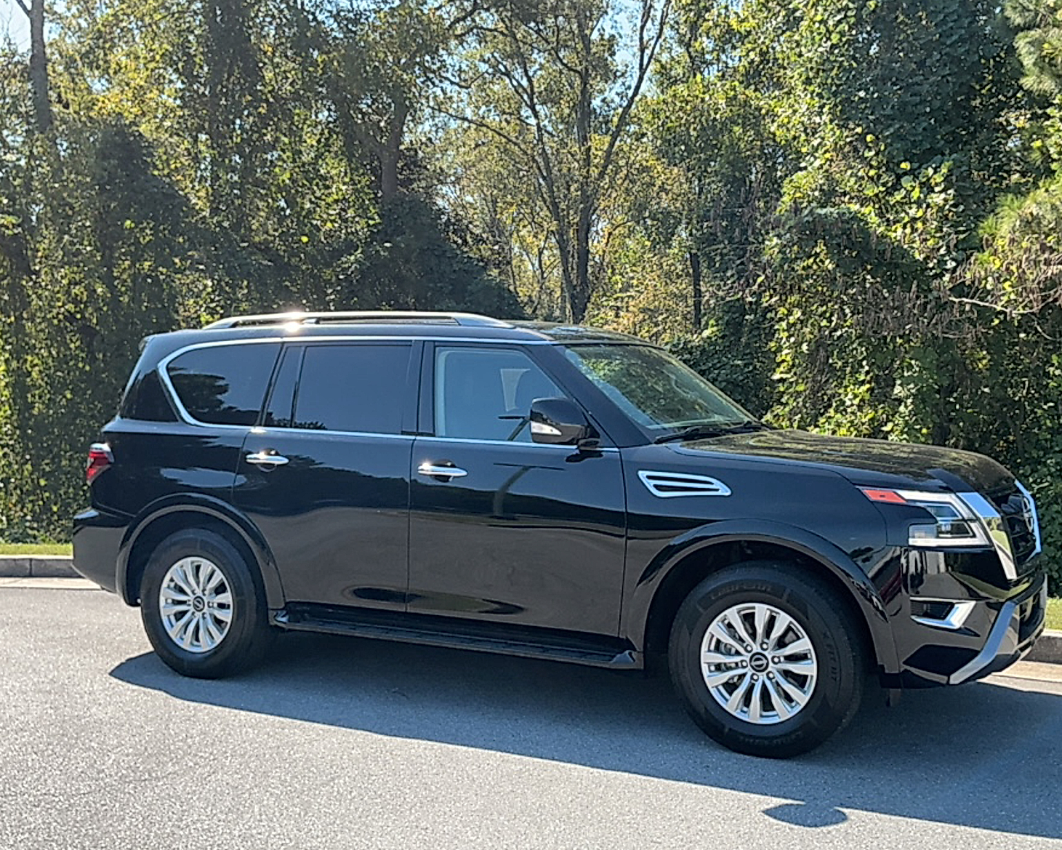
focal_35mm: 31
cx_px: 571
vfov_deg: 47.1
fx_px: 974
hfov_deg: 57.1
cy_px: 434
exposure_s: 1/509
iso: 25
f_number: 1.8
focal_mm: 3
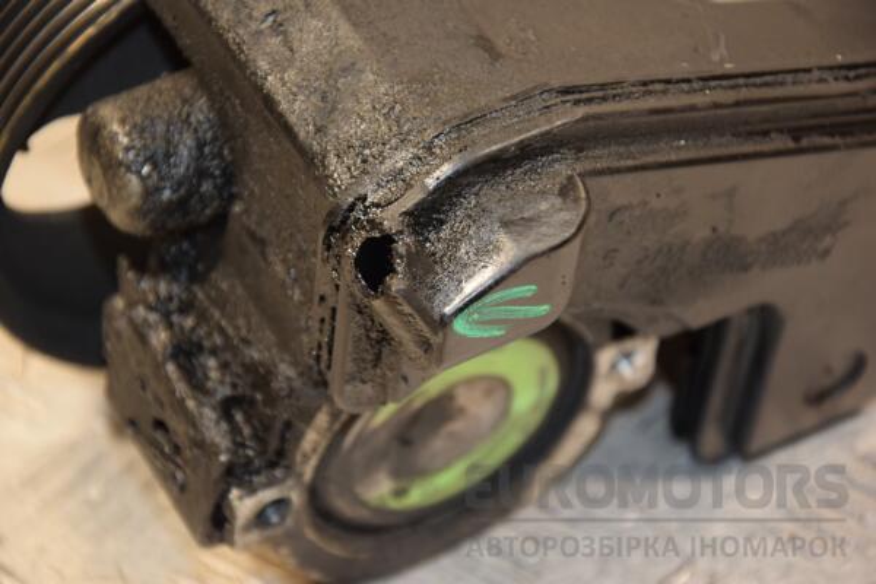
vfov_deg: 9.3
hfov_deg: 14.0
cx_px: 438
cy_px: 292
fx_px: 3577
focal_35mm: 147
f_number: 5.6
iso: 800
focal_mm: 98
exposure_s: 1/80
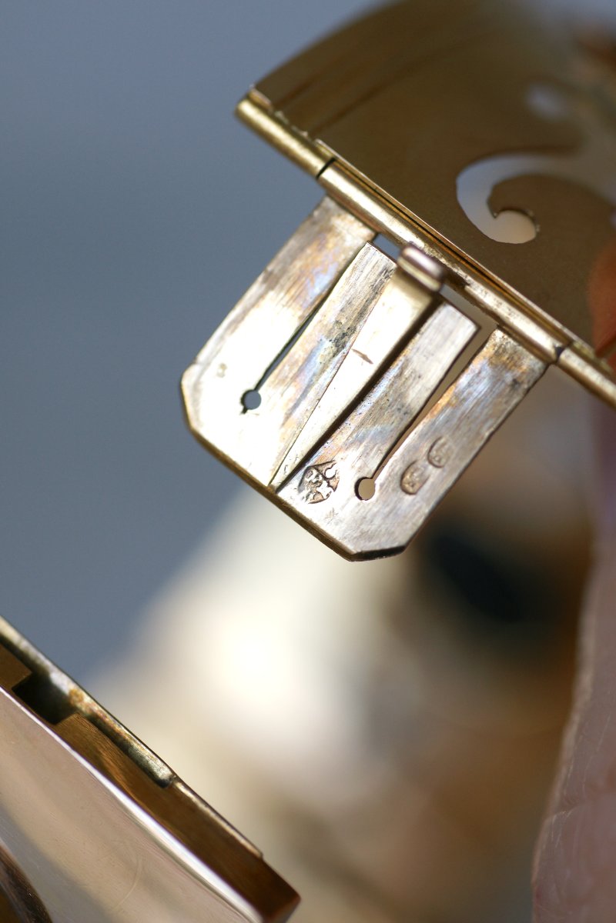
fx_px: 2695
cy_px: 462
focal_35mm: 105
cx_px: 308
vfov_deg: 19.5
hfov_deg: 13.0
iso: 200
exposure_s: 1/125
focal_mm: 70
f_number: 3.5
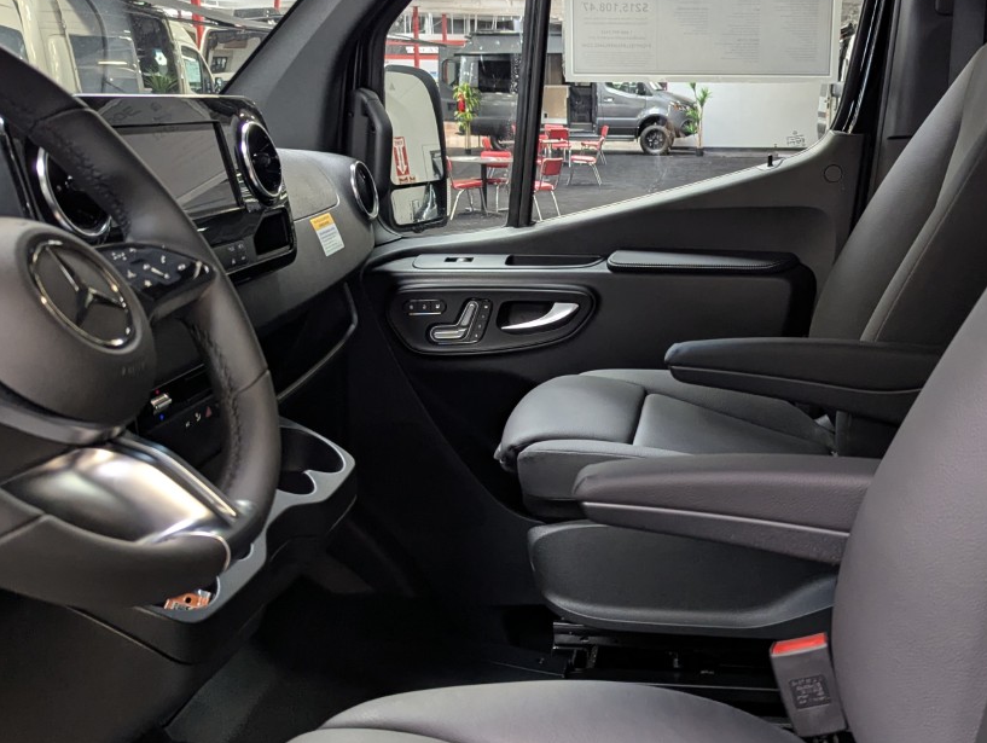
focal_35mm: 41
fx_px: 1171
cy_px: 288
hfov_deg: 45.4
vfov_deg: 35.1
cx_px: 608
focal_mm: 6.81
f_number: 1.85
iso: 515
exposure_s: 1/120
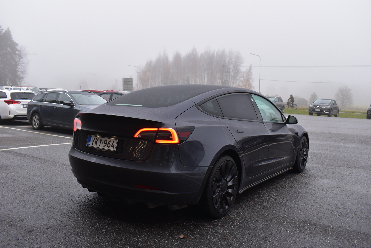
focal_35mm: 32
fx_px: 325
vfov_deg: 41.7
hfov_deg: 59.5
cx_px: 186
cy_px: 124
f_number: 8
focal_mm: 21
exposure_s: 1/90
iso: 400
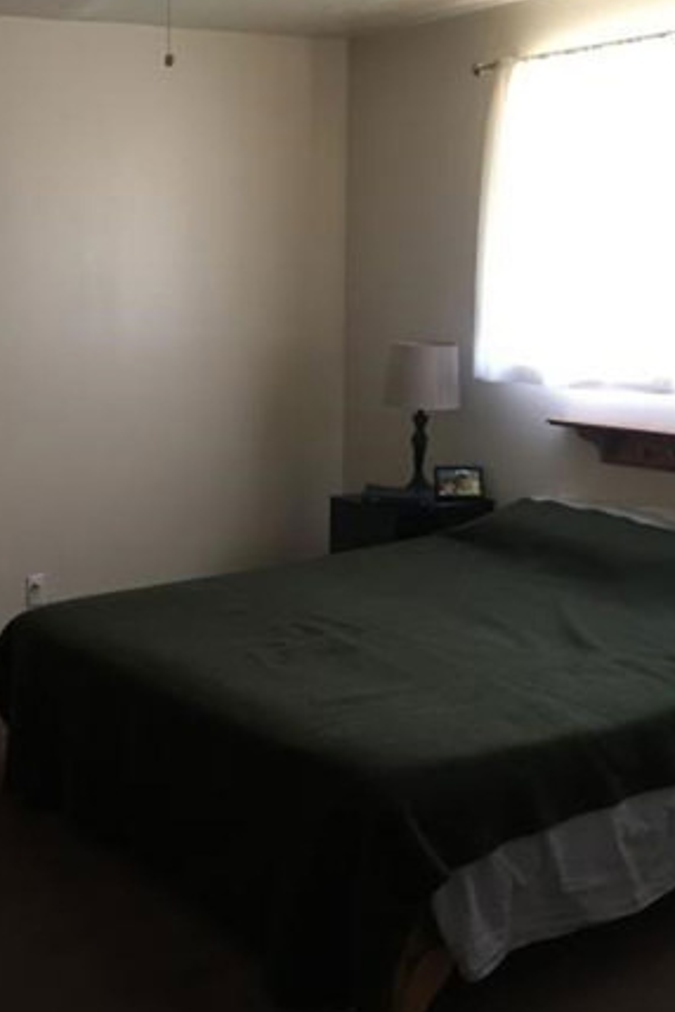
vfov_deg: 43.6
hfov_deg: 28.6
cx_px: 59
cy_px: 460
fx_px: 1266
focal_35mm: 45
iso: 80
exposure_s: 1/15
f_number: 2.2
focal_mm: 4.15
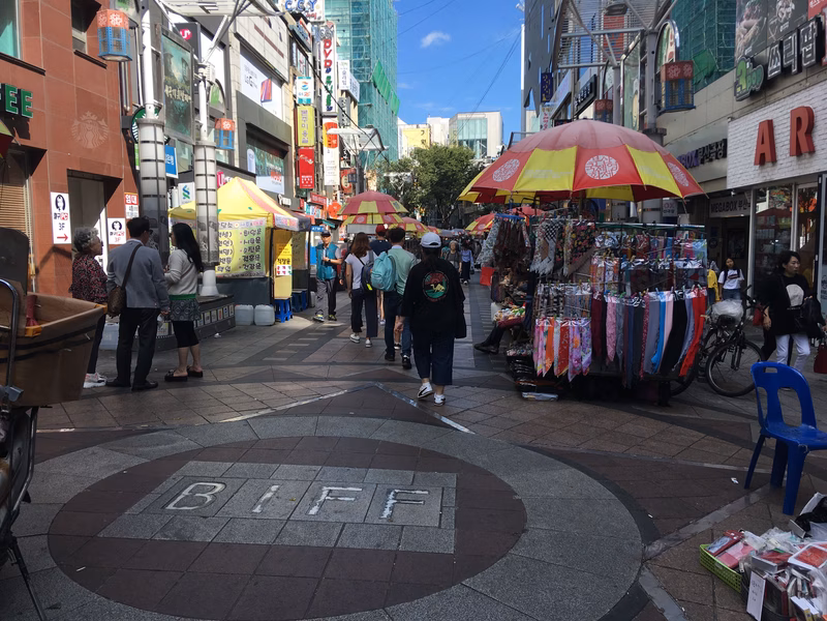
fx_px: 693
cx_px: 414
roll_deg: +0.0
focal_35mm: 29
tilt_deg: -5.5
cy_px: 310
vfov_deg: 48.2
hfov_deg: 61.7
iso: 25
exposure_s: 1/927
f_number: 2.2
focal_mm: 4.15
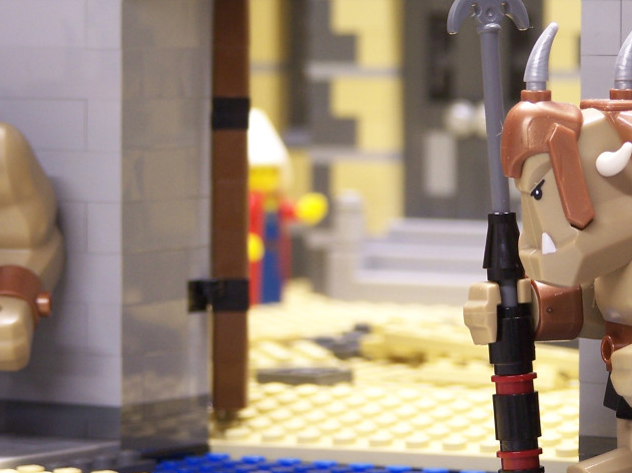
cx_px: 337
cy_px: 143
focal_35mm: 225
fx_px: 4106
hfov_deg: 8.8
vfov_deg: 6.6
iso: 80
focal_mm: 23.1
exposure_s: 1/3
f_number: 3.2
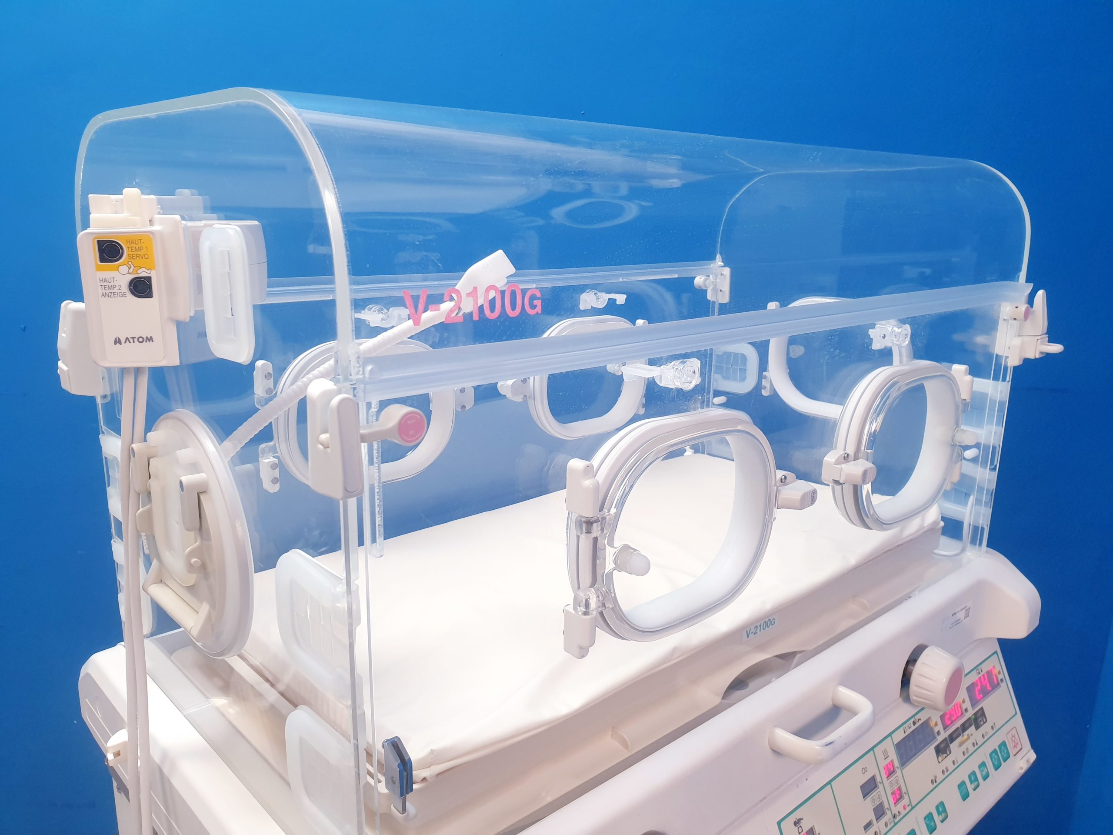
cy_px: 418
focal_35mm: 26
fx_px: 836
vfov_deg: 53.1
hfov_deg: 67.3
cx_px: 556
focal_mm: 4.3
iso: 160
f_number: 2.4
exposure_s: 1/50
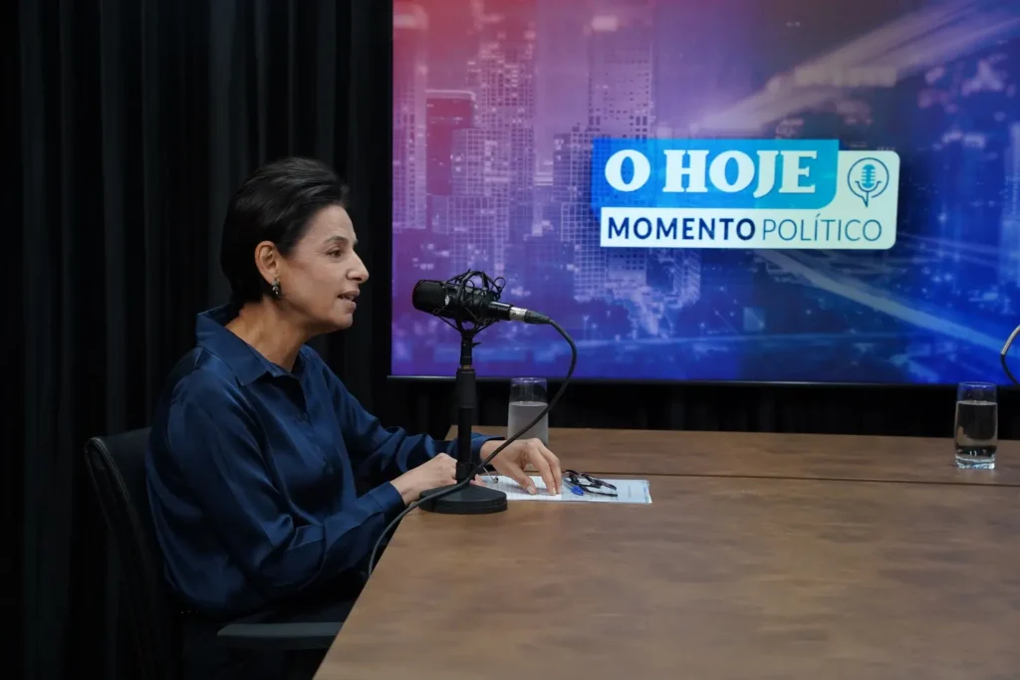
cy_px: 340
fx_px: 1983
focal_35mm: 70
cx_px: 510
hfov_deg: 28.8
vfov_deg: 19.5
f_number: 5.6
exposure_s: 1/80
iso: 800
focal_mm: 70
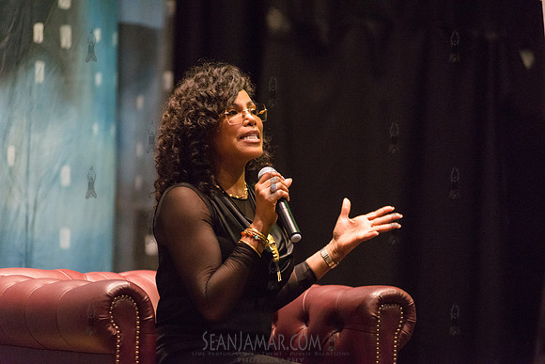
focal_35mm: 200
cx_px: 272
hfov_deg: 10.3
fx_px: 3028
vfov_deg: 6.9
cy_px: 182
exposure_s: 1/250
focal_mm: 200
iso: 4000
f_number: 2.8
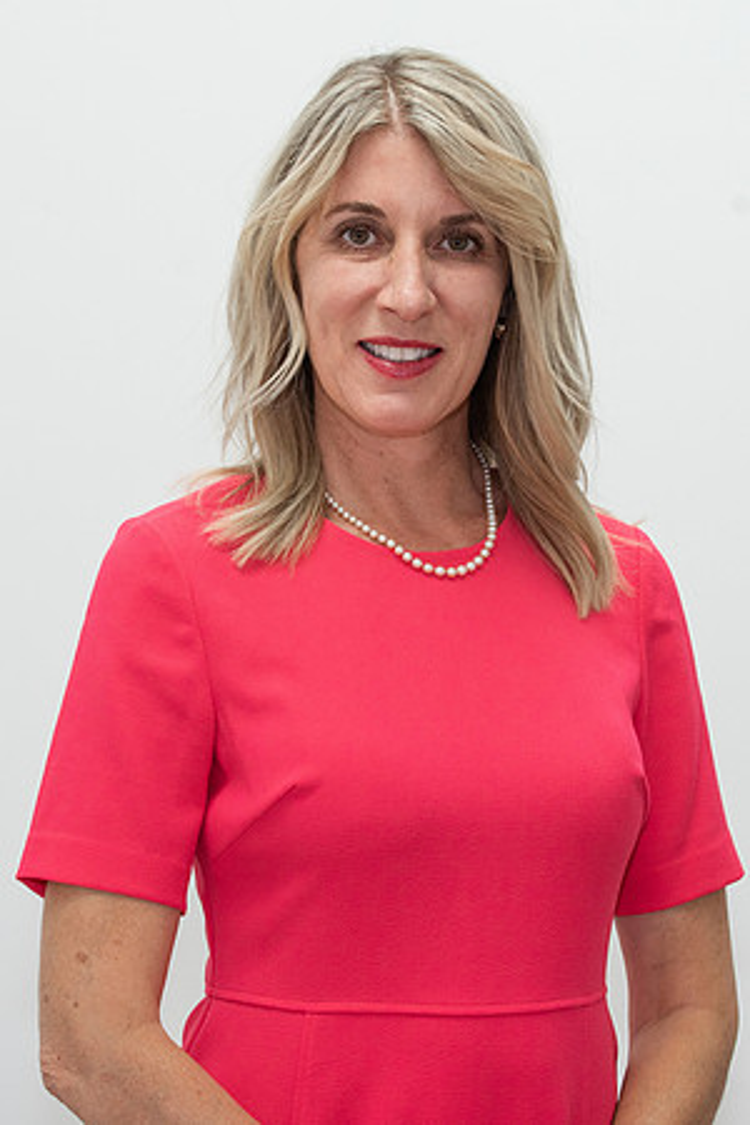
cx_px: 355
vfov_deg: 17.0
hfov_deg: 11.4
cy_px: 491
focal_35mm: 120
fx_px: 3754
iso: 400
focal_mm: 70
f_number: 6.3
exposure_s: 1/100
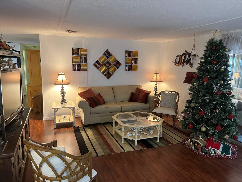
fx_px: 182
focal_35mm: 26
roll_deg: -0.6
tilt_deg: -9.8
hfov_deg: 67.3
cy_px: 91
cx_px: 121
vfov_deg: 53.1
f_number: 1.6
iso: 320
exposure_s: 1/60
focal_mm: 5.1
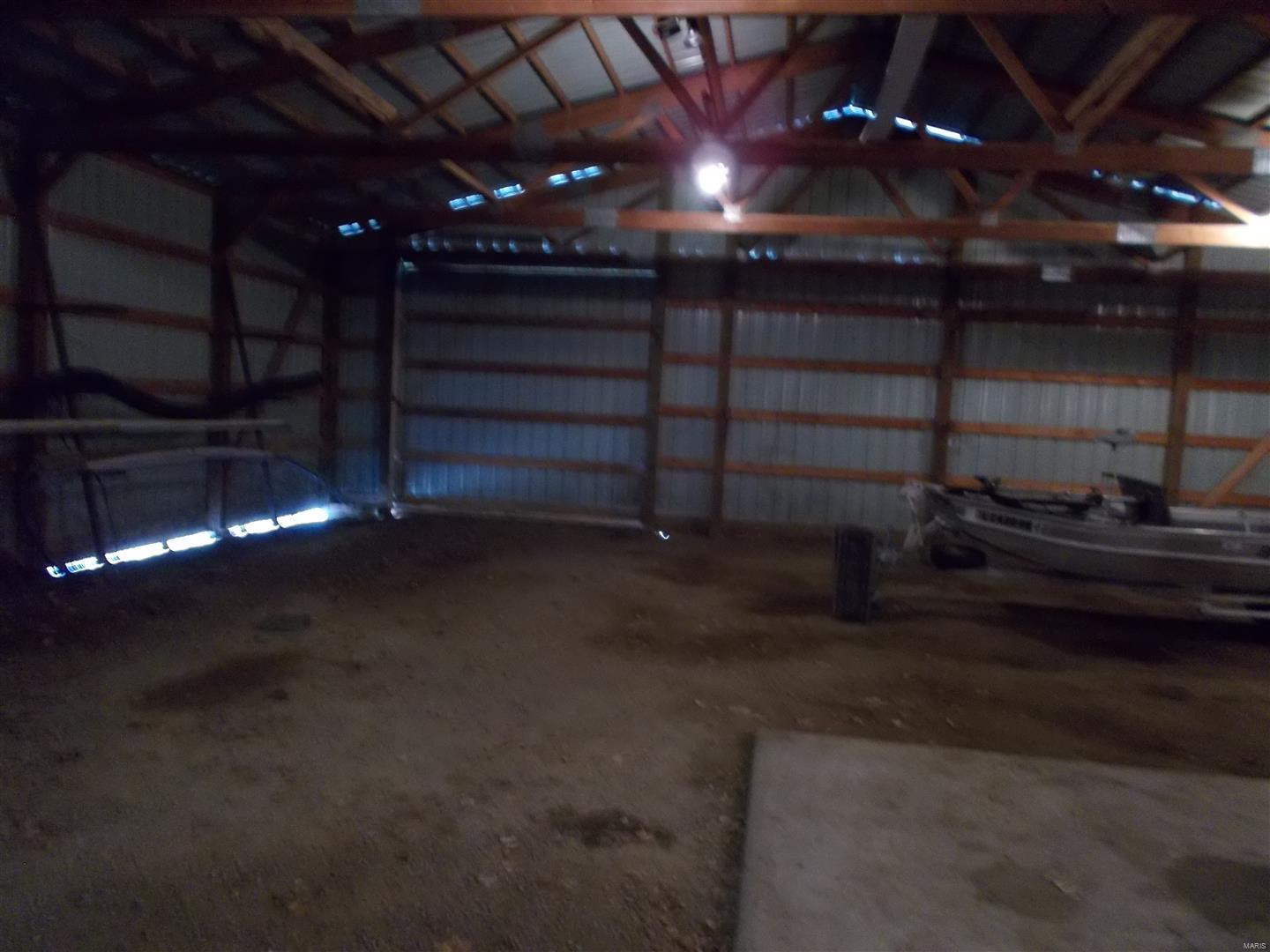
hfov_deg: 67.3
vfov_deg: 53.1
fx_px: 954
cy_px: 476
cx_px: 635
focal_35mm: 26
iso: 400
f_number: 3.2
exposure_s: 1/5
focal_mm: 4.6
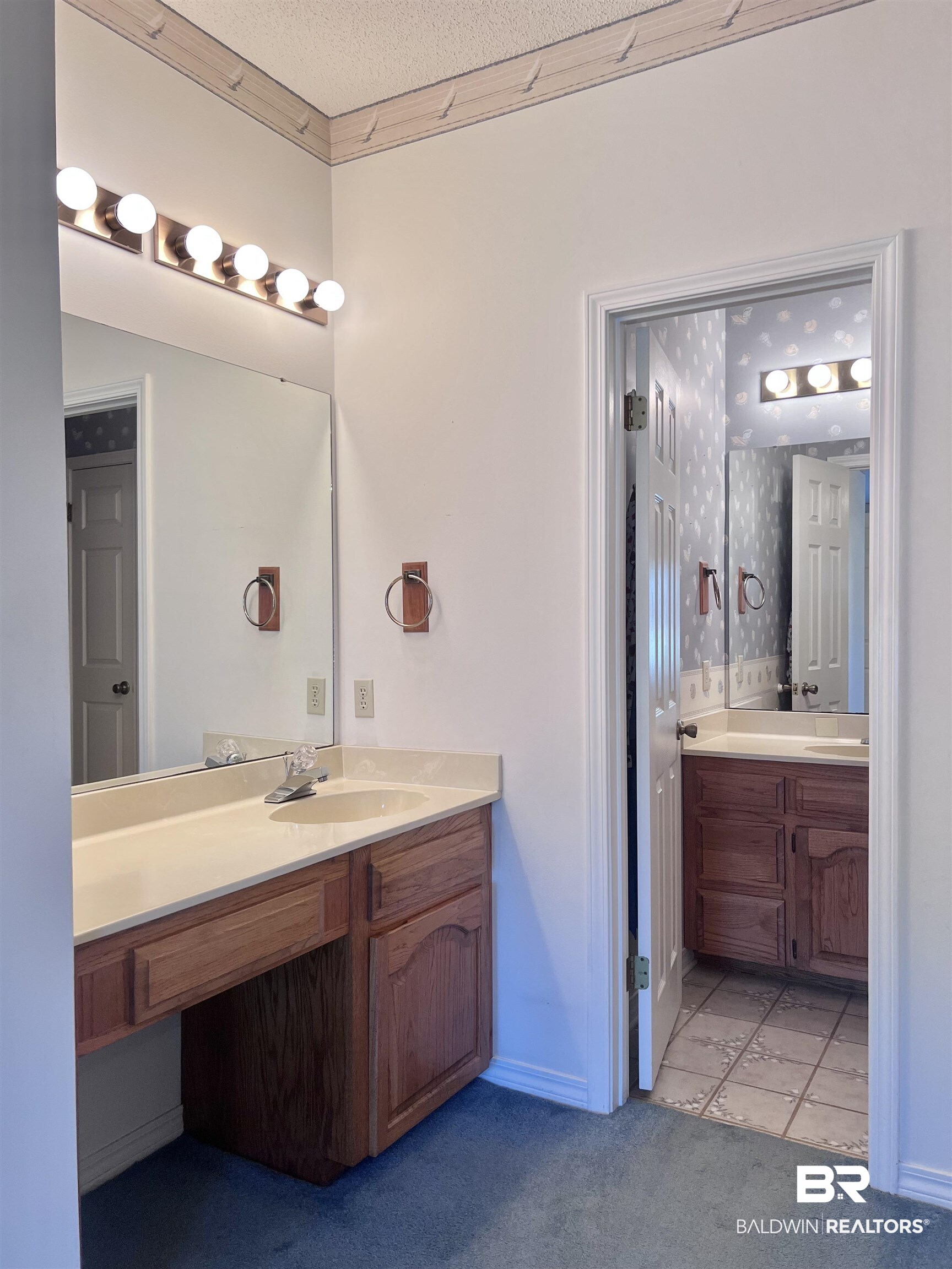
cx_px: 476
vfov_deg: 67.3
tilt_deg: -0.8
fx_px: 953
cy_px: 634
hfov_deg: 53.1
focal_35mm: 26
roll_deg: +0.7
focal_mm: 5.7
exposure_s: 1/120
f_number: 1.5
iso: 50
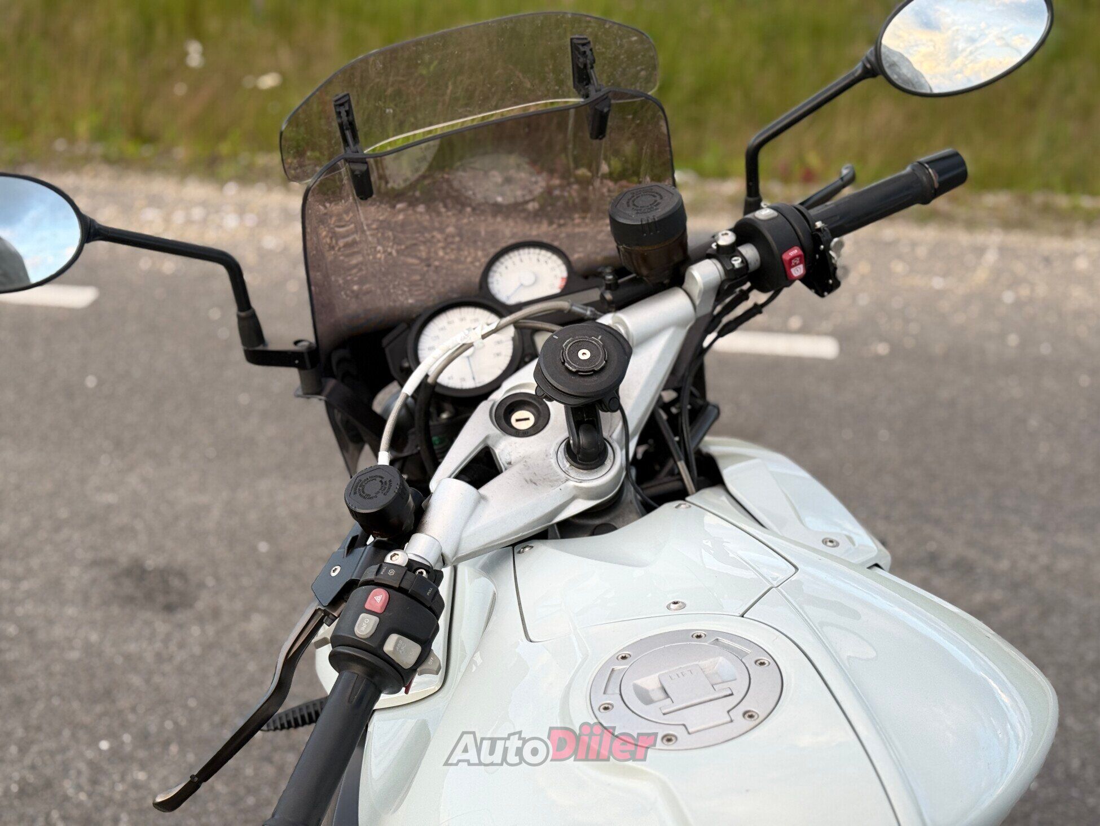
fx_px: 1525
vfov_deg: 30.3
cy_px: 413
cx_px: 550
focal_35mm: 48
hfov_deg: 39.7
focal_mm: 6.76
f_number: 1.78
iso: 64
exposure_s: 1/361
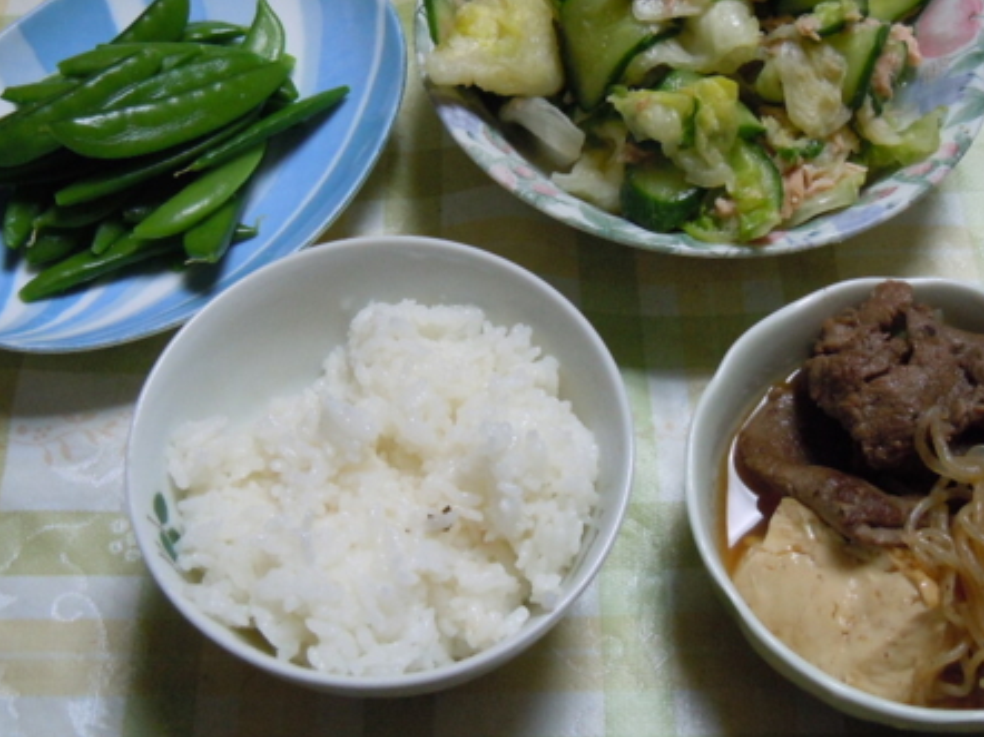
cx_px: 532
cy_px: 261
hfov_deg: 36.2
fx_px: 1506
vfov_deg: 27.4
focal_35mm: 53
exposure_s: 1/20
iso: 400
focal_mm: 7.1
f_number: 3.7
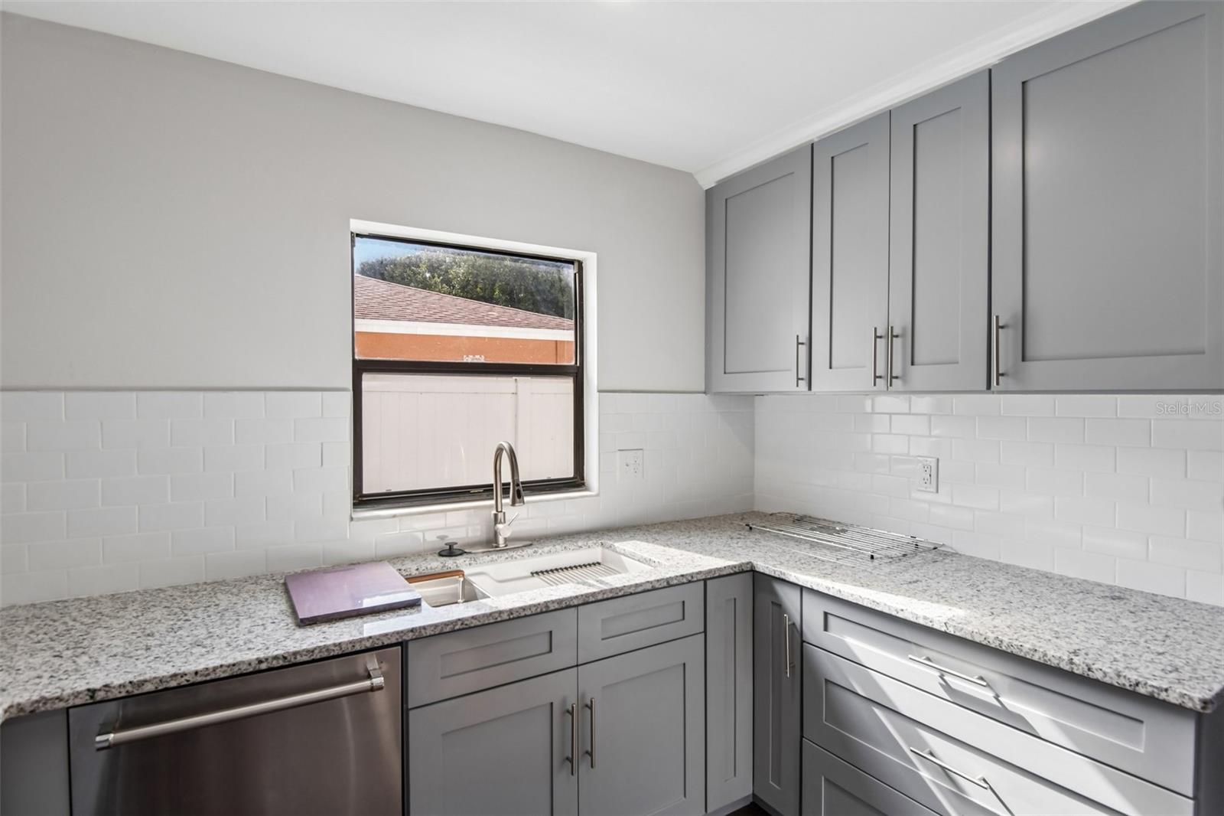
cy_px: 408
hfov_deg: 90.0
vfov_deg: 67.4
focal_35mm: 18
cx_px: 612
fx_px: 612
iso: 400
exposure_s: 1/200
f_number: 8
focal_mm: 18
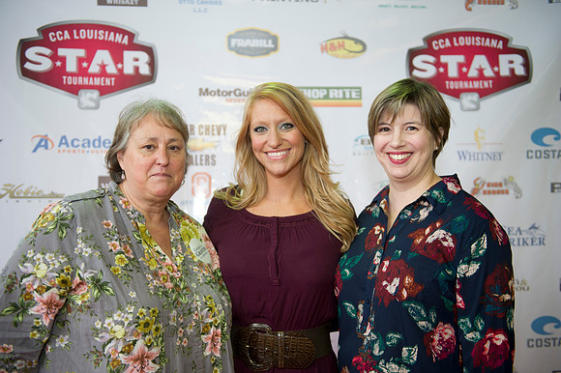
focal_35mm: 38
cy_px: 186
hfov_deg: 50.7
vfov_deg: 35.0
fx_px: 592
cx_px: 280
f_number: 2.8
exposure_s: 1/100
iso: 640
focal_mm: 38
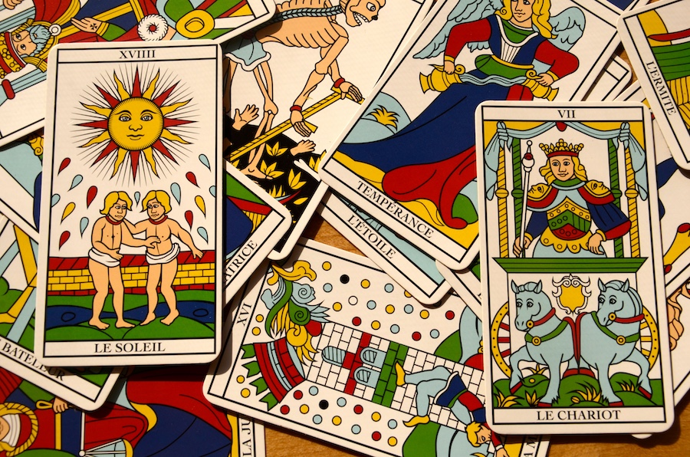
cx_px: 345
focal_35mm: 48
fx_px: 918
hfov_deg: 41.2
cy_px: 228
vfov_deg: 27.9
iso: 100
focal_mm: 32
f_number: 9
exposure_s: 1/320
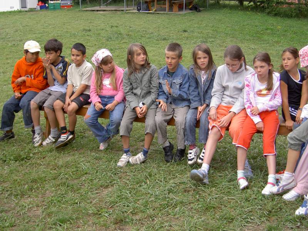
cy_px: 116
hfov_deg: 34.9
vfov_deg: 26.6
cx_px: 154
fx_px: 489
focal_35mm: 55
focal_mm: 11.3
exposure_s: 1/250
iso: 100
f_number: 3.3
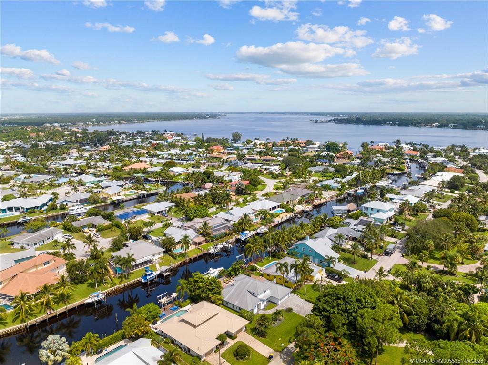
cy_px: 182
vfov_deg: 56.7
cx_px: 244
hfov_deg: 71.6
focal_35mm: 24
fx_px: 338
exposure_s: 1/200
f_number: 2.8
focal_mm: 12.29
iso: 400
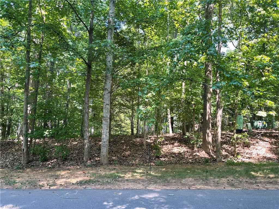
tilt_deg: +5.8
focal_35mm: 25
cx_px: 140
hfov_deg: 69.4
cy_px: 104
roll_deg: -1.8
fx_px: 201
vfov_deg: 54.9
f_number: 1.6
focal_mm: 5.1
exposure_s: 1/121
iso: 50
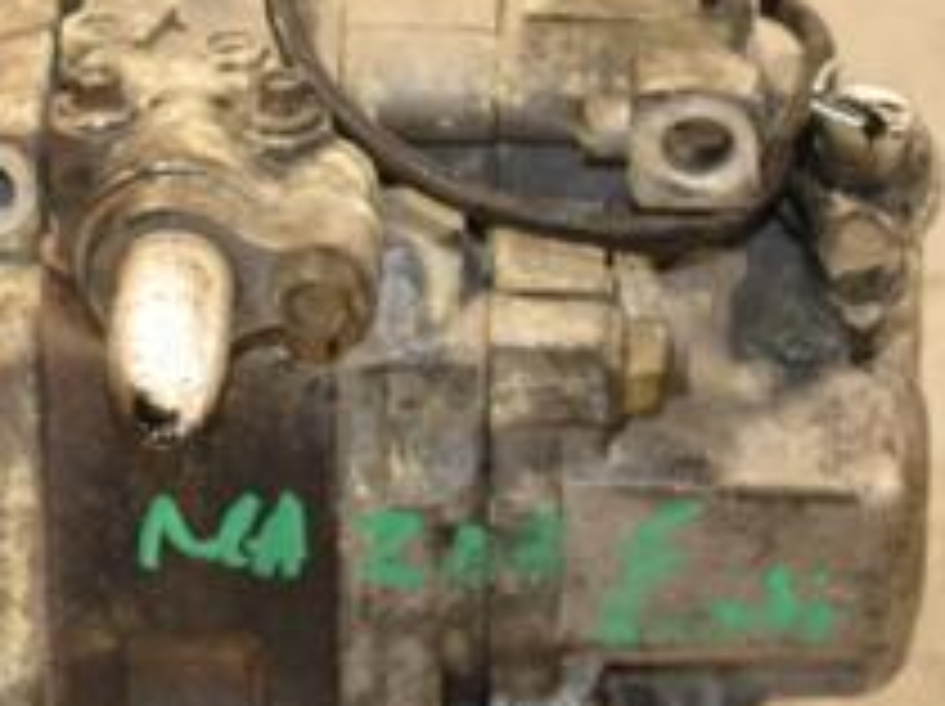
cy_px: 378
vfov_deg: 6.2
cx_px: 333
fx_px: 6517
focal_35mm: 239
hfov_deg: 8.3
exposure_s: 1/100
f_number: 5
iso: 800
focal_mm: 58
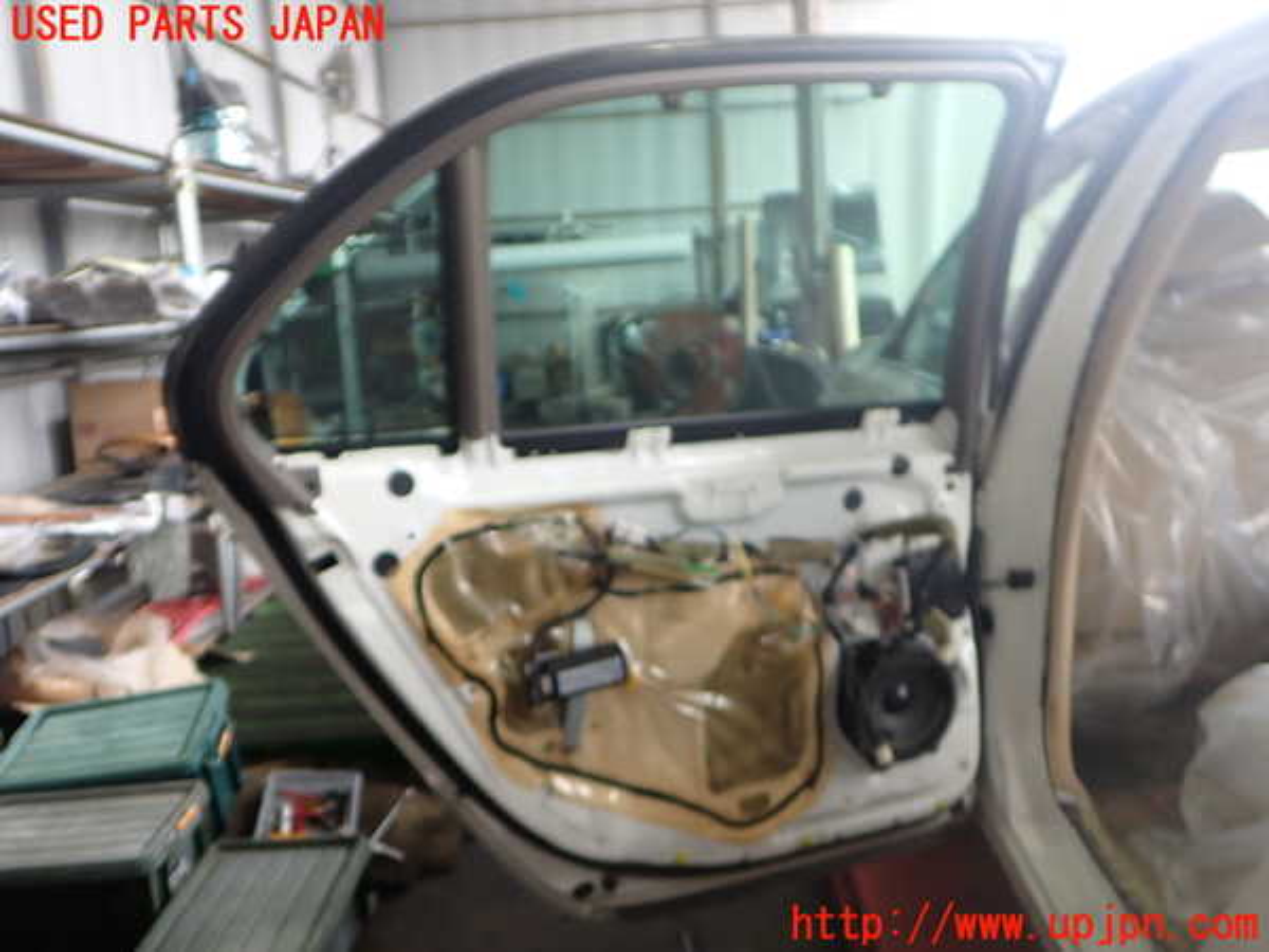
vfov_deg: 46.8
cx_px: 634
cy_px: 476
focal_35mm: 30
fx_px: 1100
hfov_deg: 60.0
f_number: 2.3
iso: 125
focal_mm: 5.4
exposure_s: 1/125
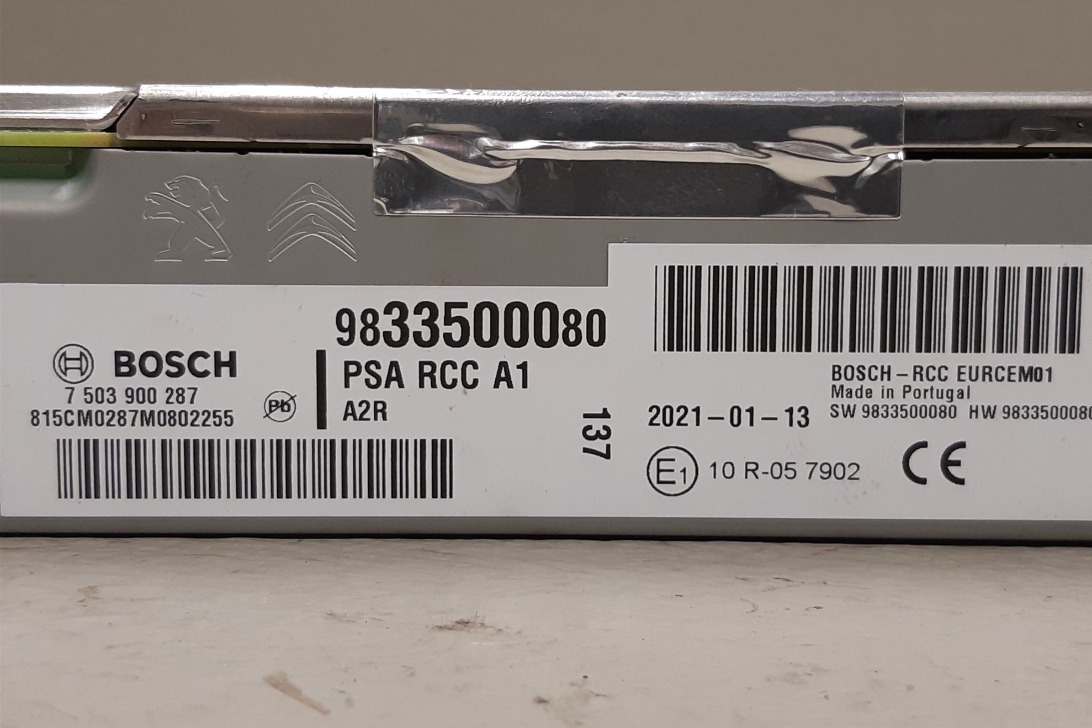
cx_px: 565
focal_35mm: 28
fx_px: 849
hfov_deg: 65.5
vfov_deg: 46.3
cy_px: 316
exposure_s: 1/50
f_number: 1.7
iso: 80
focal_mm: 3.93
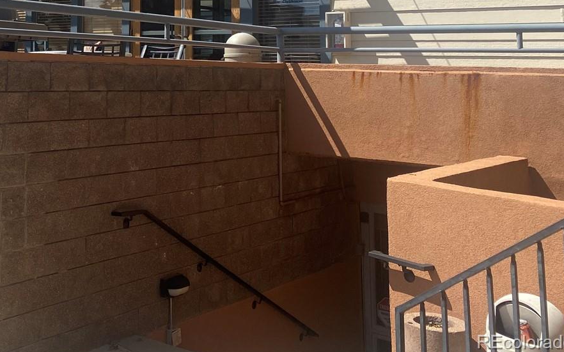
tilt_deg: +7.8
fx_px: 768
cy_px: -28
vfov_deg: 24.2
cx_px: 69
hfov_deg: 37.9
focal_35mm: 50
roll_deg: -1.0
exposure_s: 1/3846
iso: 32
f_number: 1.8
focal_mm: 4.25
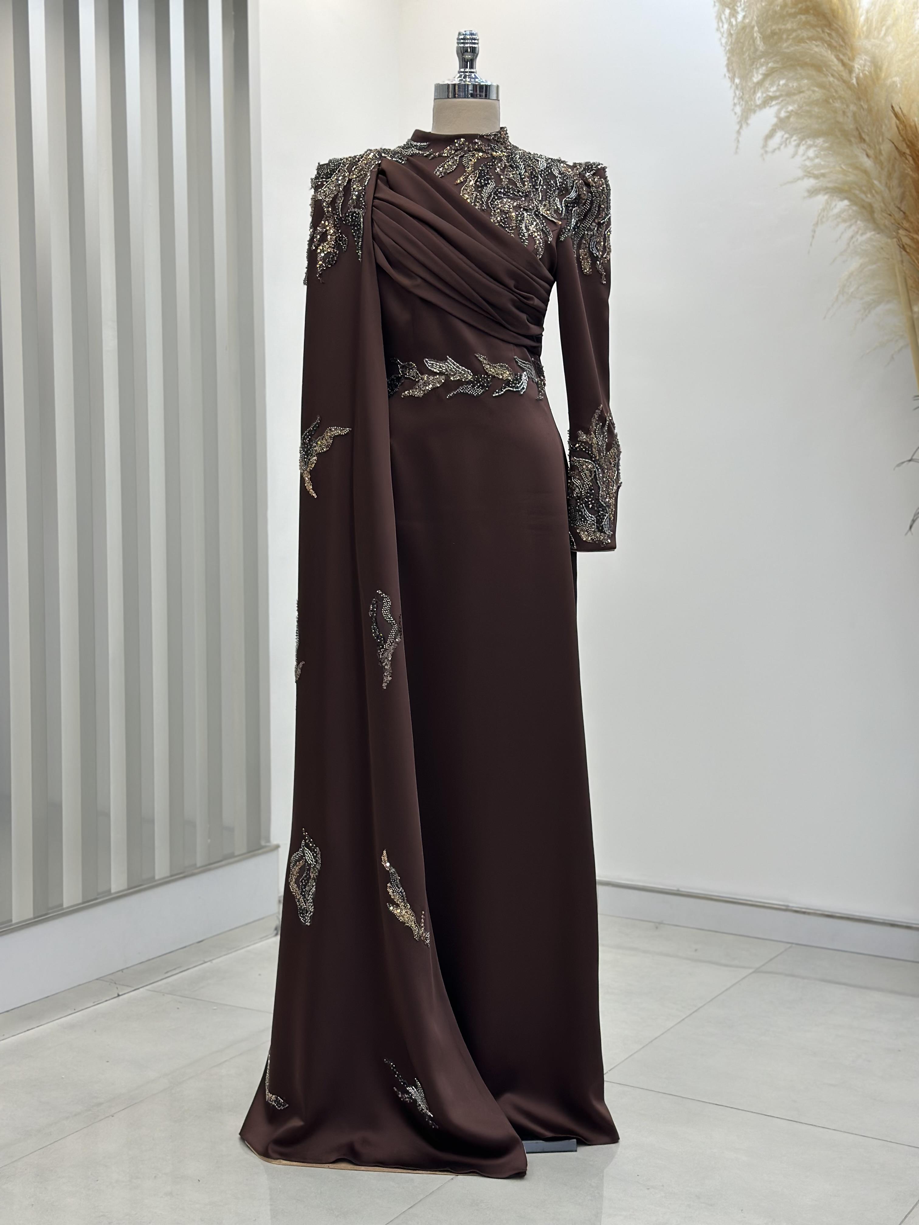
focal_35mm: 48
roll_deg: -0.1
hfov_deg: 30.3
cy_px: 612
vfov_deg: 39.7
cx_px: 460
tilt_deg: -4.5
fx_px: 1699
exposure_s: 1/521
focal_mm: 6.86
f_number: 1.78
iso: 80
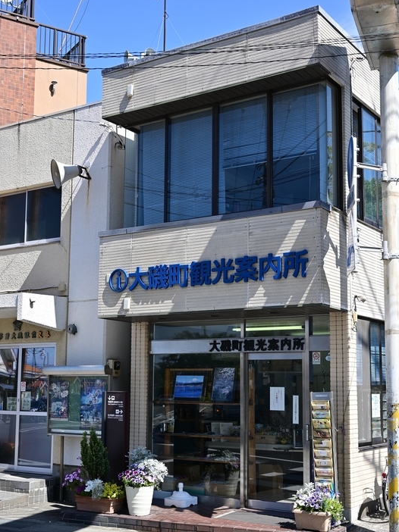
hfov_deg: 31.5
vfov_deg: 41.2
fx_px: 707
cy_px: 296
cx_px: 200
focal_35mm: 46
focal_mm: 42
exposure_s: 1/640
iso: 100
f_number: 4
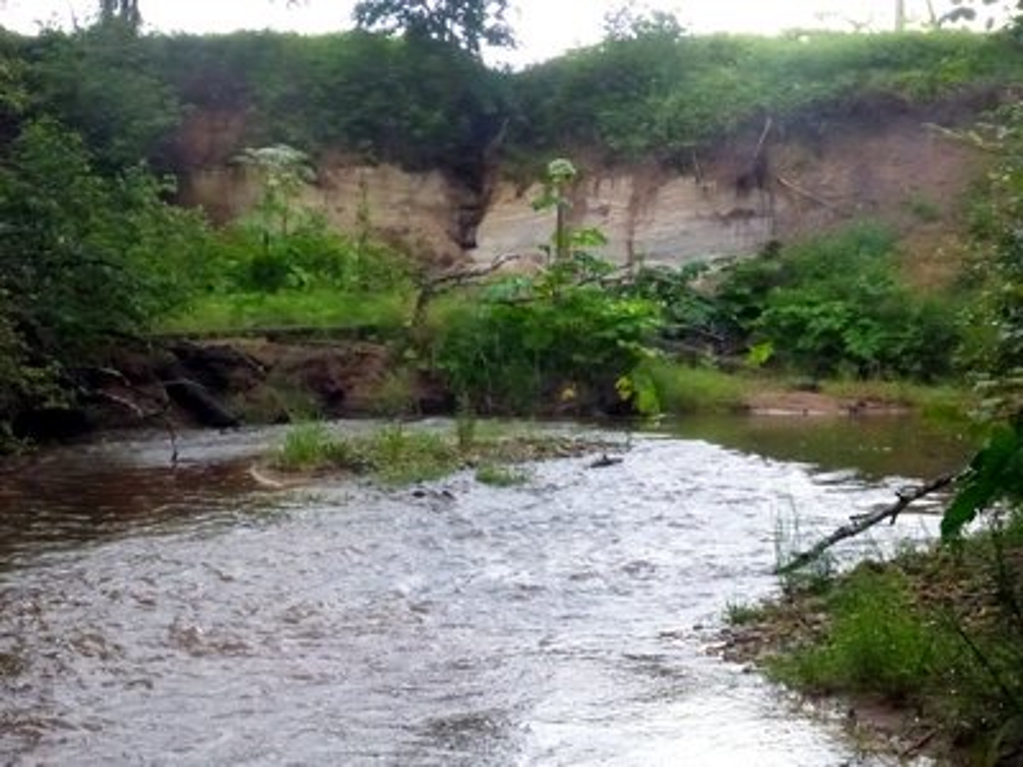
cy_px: 384
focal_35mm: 76
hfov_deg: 25.7
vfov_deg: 19.4
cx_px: 512
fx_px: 2246
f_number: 5.5
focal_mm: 13.4
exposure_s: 1/200
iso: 1600
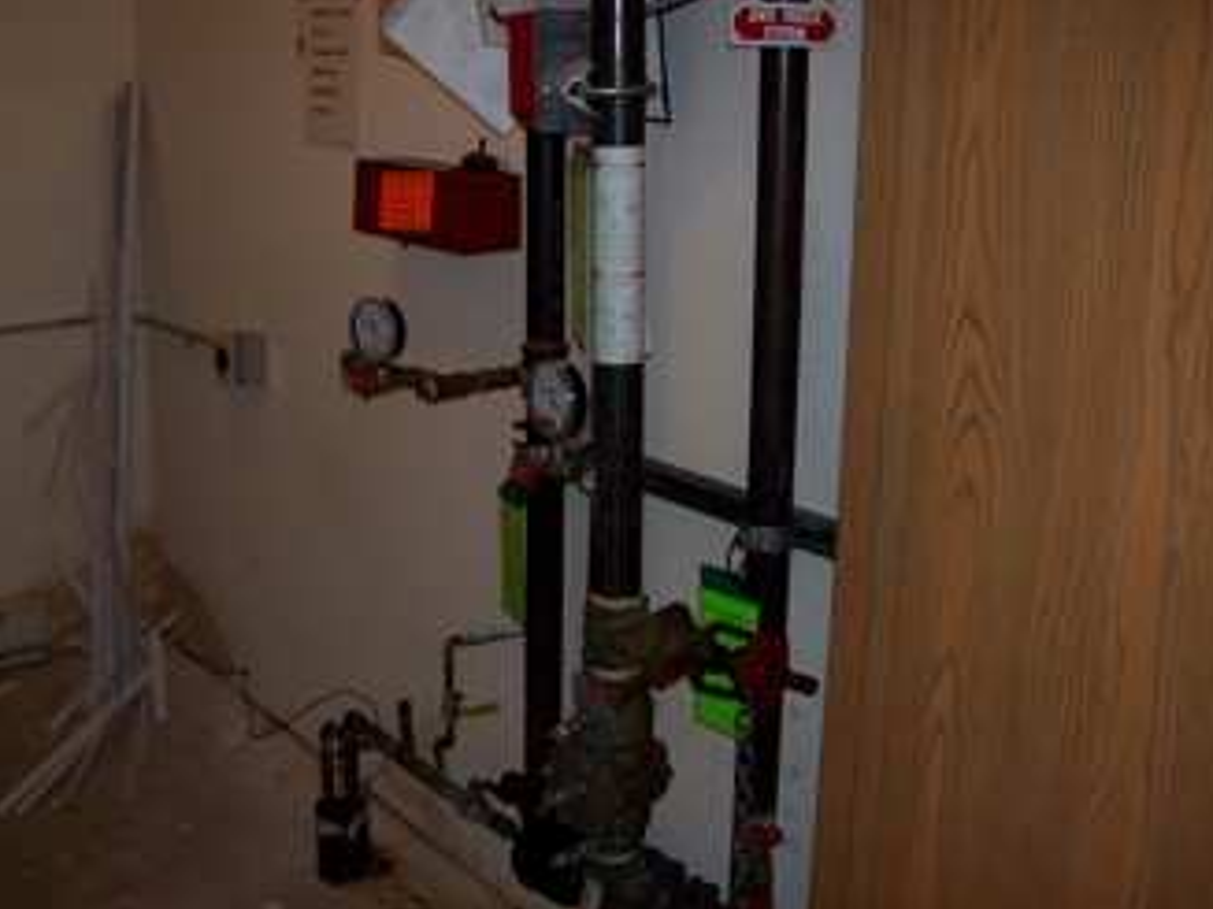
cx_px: 497
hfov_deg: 42.8
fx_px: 1541
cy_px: 371
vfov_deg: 32.8
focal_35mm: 44
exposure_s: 1/64
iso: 80
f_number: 2.7
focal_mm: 6
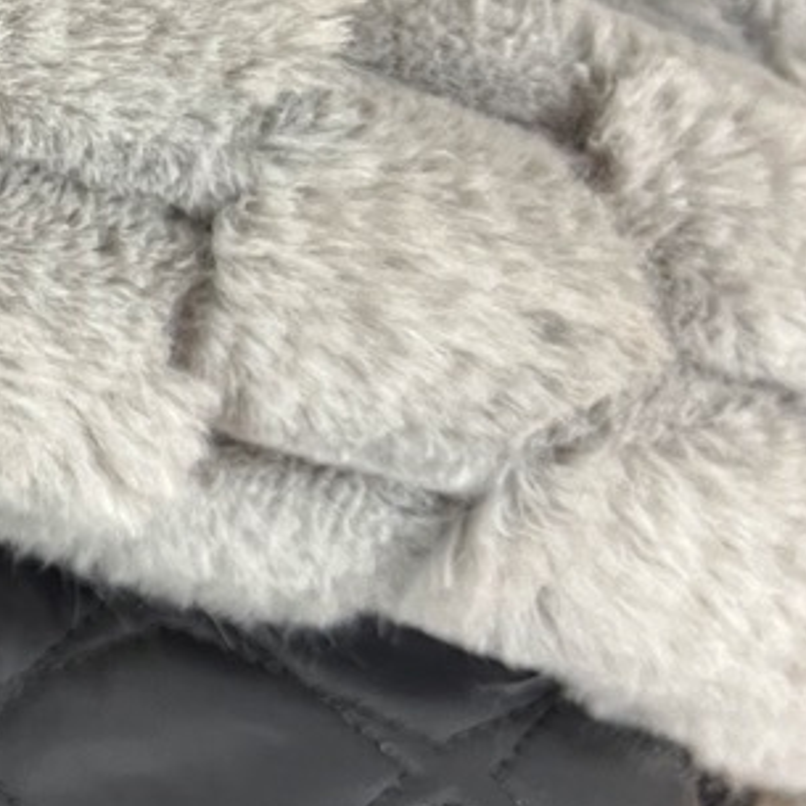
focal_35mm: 98
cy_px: 353
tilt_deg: -55.2
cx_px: -795
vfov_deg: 17.7
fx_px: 2582
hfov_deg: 14.7
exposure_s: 1/65
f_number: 1.5
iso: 125
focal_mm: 5.7
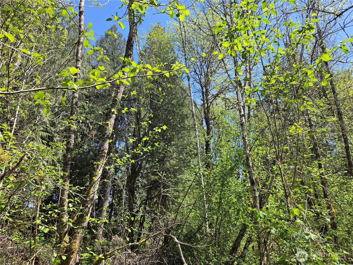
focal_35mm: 23
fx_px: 235
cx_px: 176
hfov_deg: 73.9
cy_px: 132
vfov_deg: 58.9
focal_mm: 5.4
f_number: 1.8
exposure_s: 1/1756
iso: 80
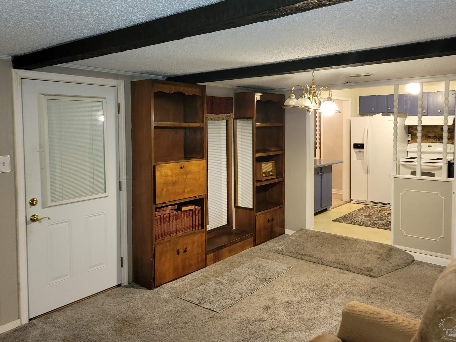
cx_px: 229
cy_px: 153
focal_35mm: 29
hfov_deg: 61.7
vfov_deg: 48.2
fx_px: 382
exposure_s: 1/9.99
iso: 125
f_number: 1.8
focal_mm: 5.4
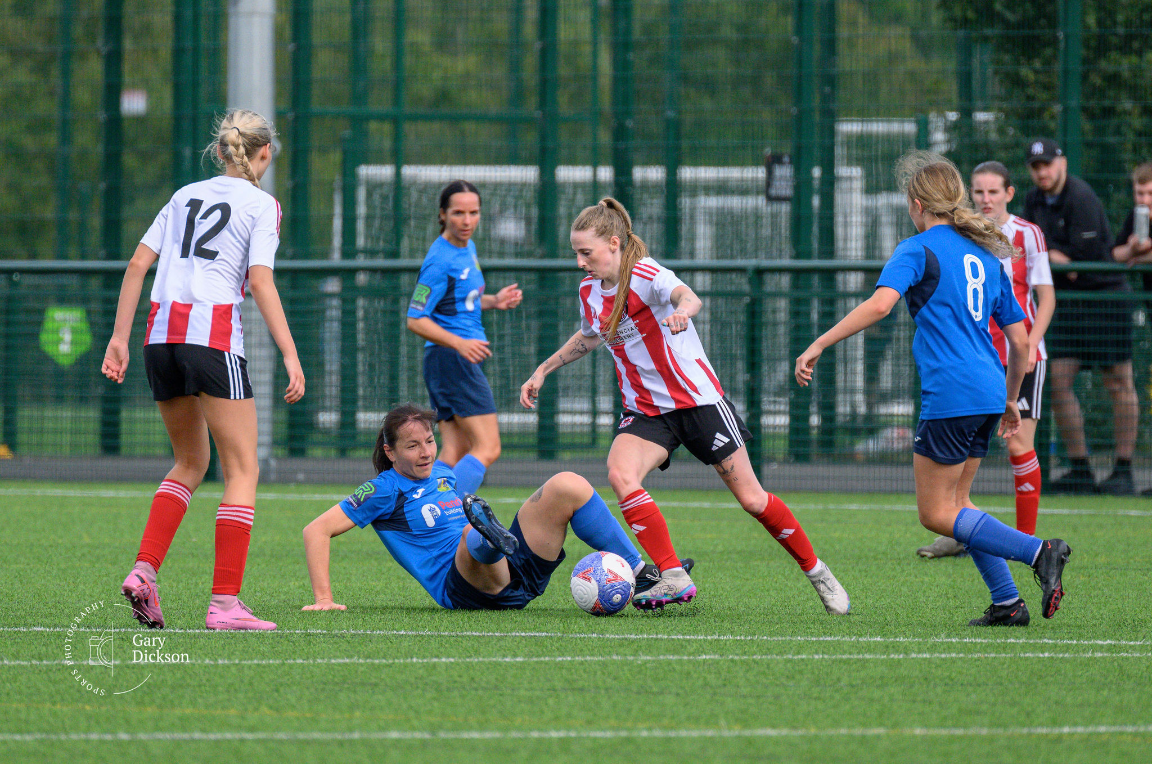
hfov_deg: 3.0
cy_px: 350
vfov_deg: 2.0
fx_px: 22079
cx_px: 648
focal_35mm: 691
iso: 1400
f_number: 5.6
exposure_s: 1/2500
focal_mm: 400
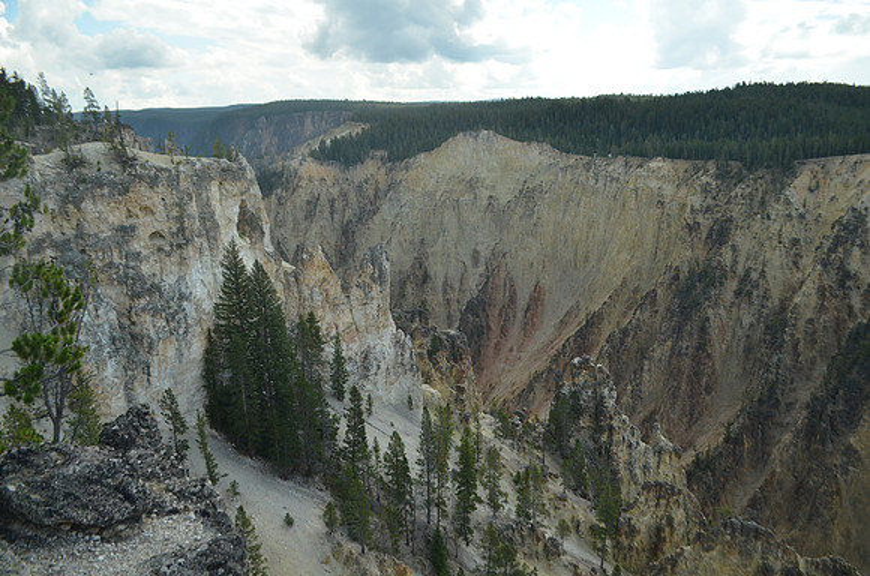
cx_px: 435
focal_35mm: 27
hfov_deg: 67.5
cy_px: 288
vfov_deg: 47.7
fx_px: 651
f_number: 4
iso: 640
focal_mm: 18
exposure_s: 1/1000
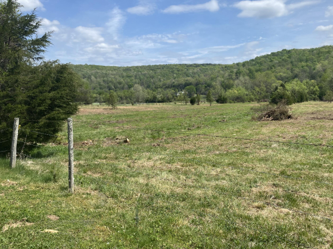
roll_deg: +1.6
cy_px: 111
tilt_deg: -3.9
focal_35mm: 31
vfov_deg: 45.4
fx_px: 298
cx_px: 184
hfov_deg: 58.2
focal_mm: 4.25
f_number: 1.8
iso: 32
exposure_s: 1/3846
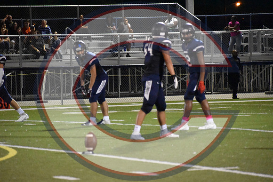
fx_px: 1934
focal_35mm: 255
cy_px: 91
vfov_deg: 5.4
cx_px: 136
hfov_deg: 8.1
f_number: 5
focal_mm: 170
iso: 12800
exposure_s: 1/320
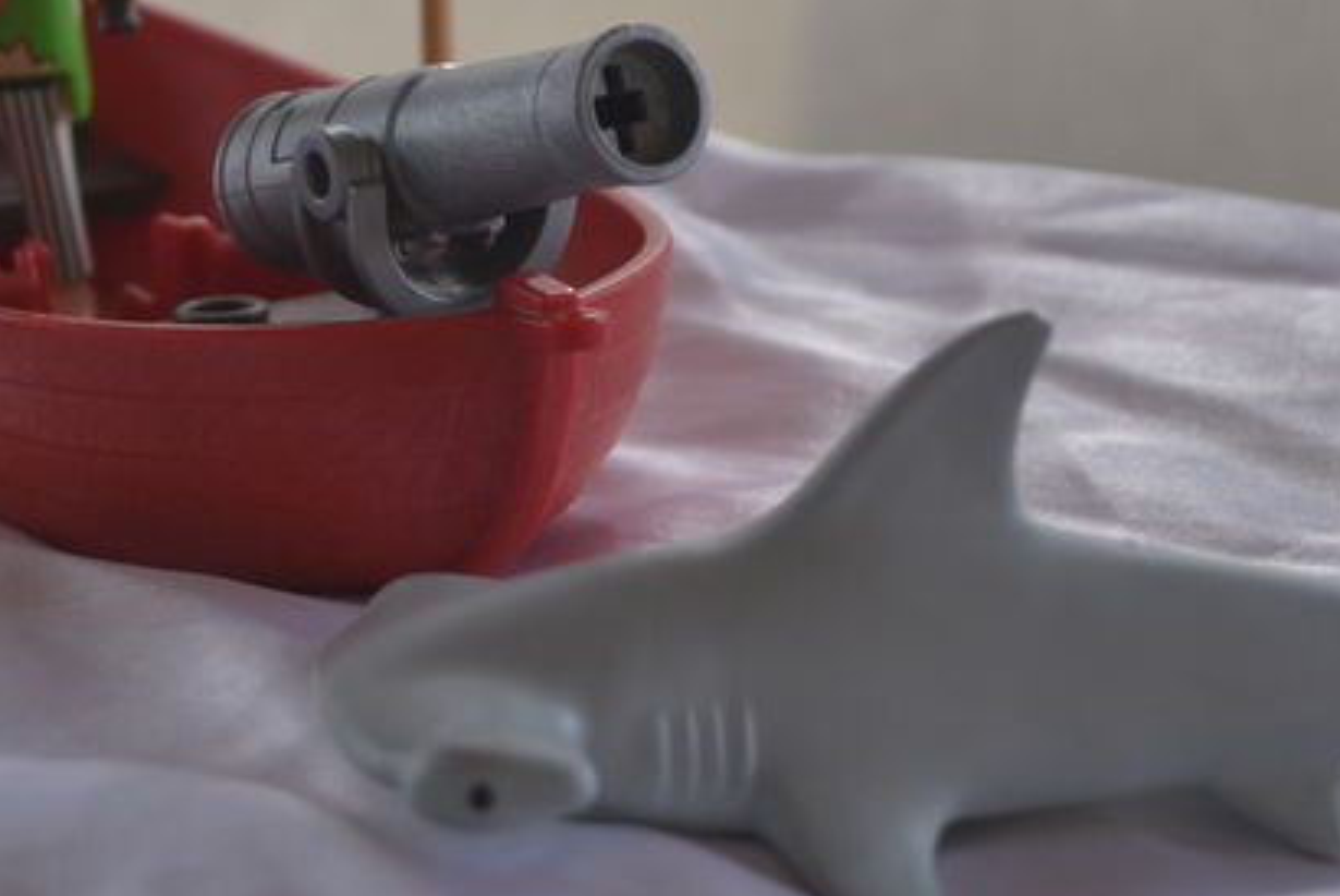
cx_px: 373
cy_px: -44
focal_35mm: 117
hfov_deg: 17.4
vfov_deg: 11.6
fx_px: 4358
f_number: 4.8
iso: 160
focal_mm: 32
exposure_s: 1/125
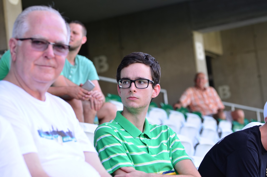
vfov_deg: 9.9
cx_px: 134
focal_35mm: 138
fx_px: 1021
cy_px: 88
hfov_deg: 14.9
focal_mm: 92
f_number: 5
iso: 100
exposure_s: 1/60
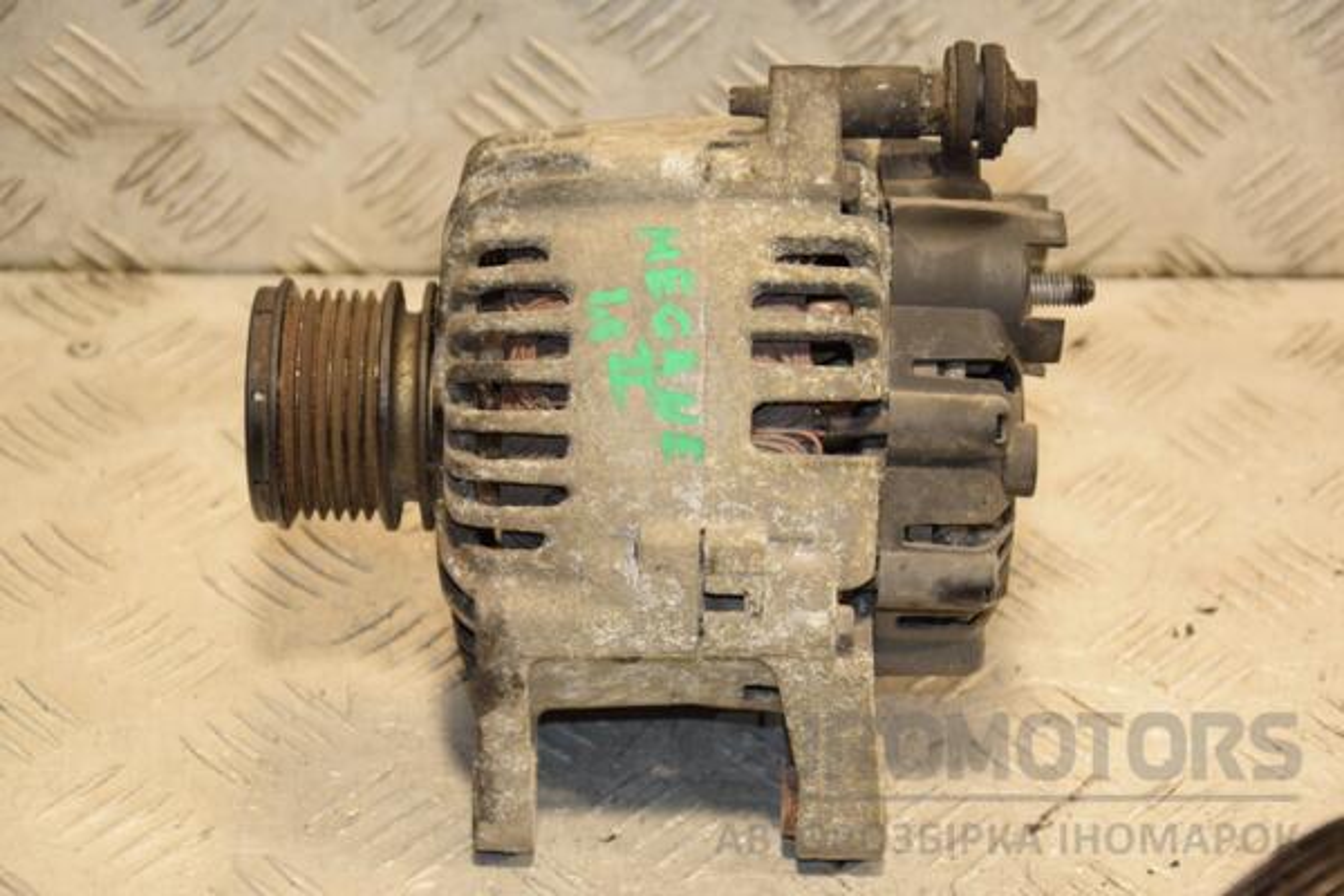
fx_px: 3696
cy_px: 448
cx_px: 672
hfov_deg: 20.6
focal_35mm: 99
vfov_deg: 13.8
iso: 800
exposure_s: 1/160
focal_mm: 66
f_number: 5.3
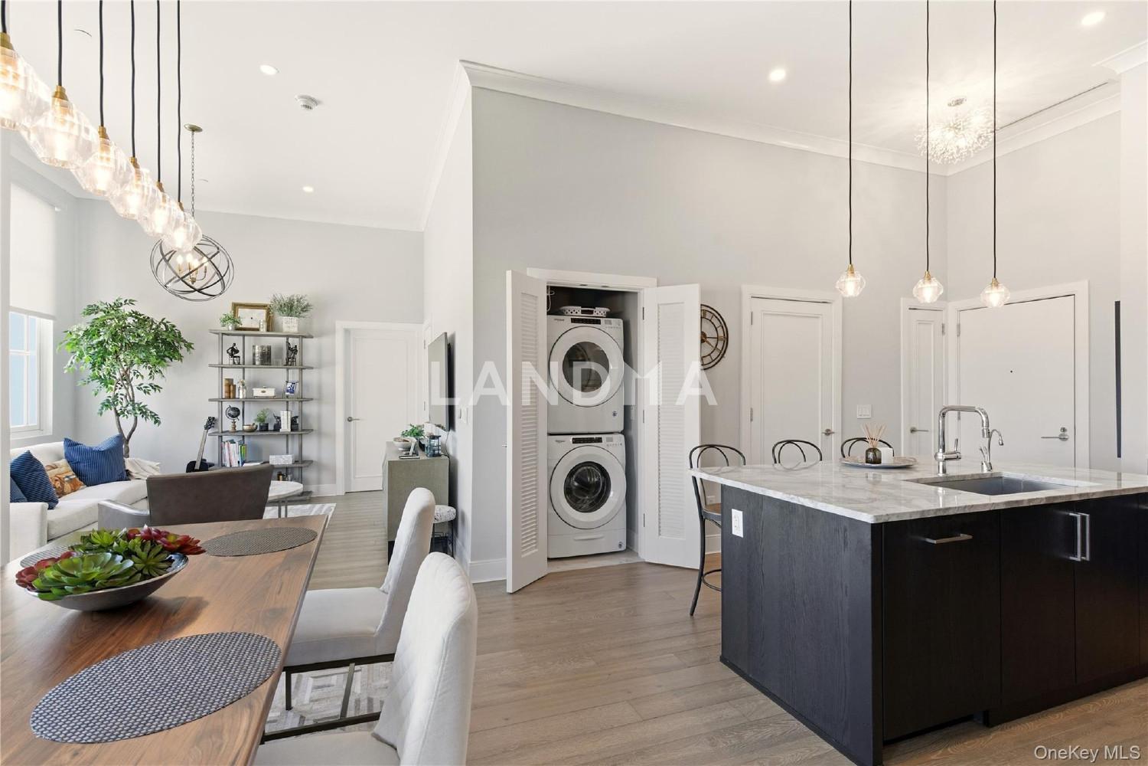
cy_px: 383
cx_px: 574
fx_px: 510
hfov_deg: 96.7
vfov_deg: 73.7
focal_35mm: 16
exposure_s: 1/60
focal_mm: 16
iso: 250
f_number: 9
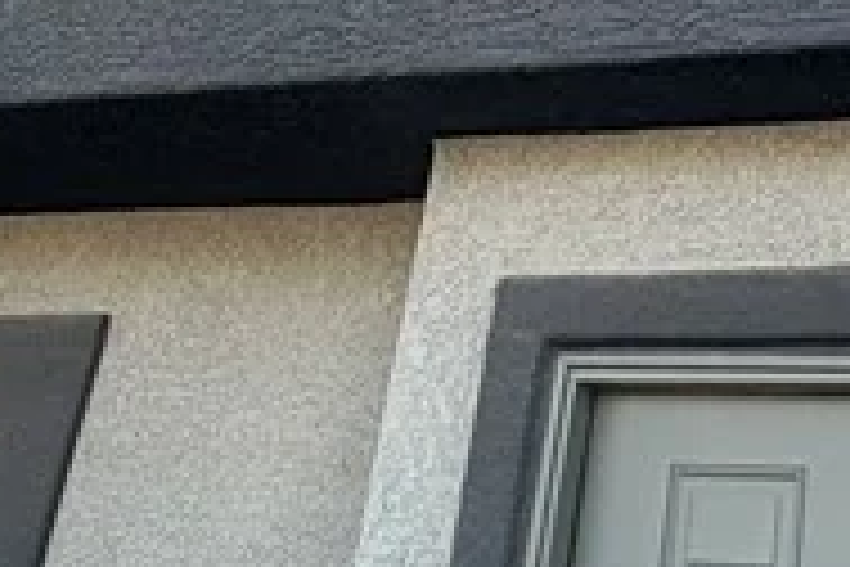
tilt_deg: +34.3
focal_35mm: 79
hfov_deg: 25.1
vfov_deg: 15.2
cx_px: 711
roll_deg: -7.5
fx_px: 1865
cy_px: -410
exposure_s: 1/158
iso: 40
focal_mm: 2.22
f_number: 2.2
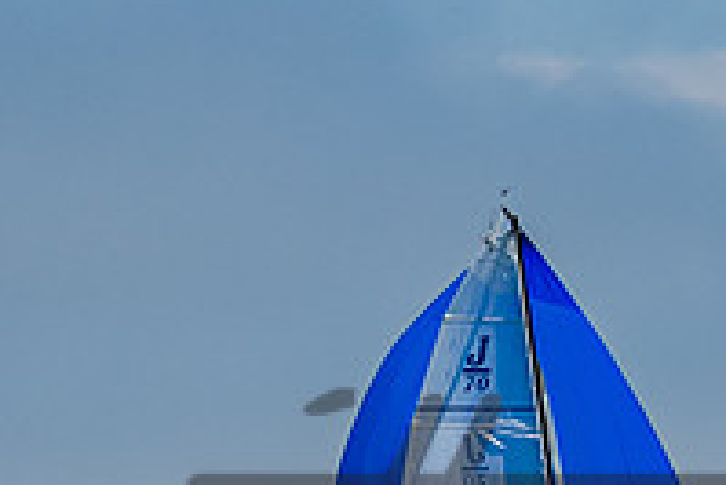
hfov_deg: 2.8
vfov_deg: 1.9
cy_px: 406
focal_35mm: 738
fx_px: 14893
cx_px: 305
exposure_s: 1/2500
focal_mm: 120
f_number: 6.3
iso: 400
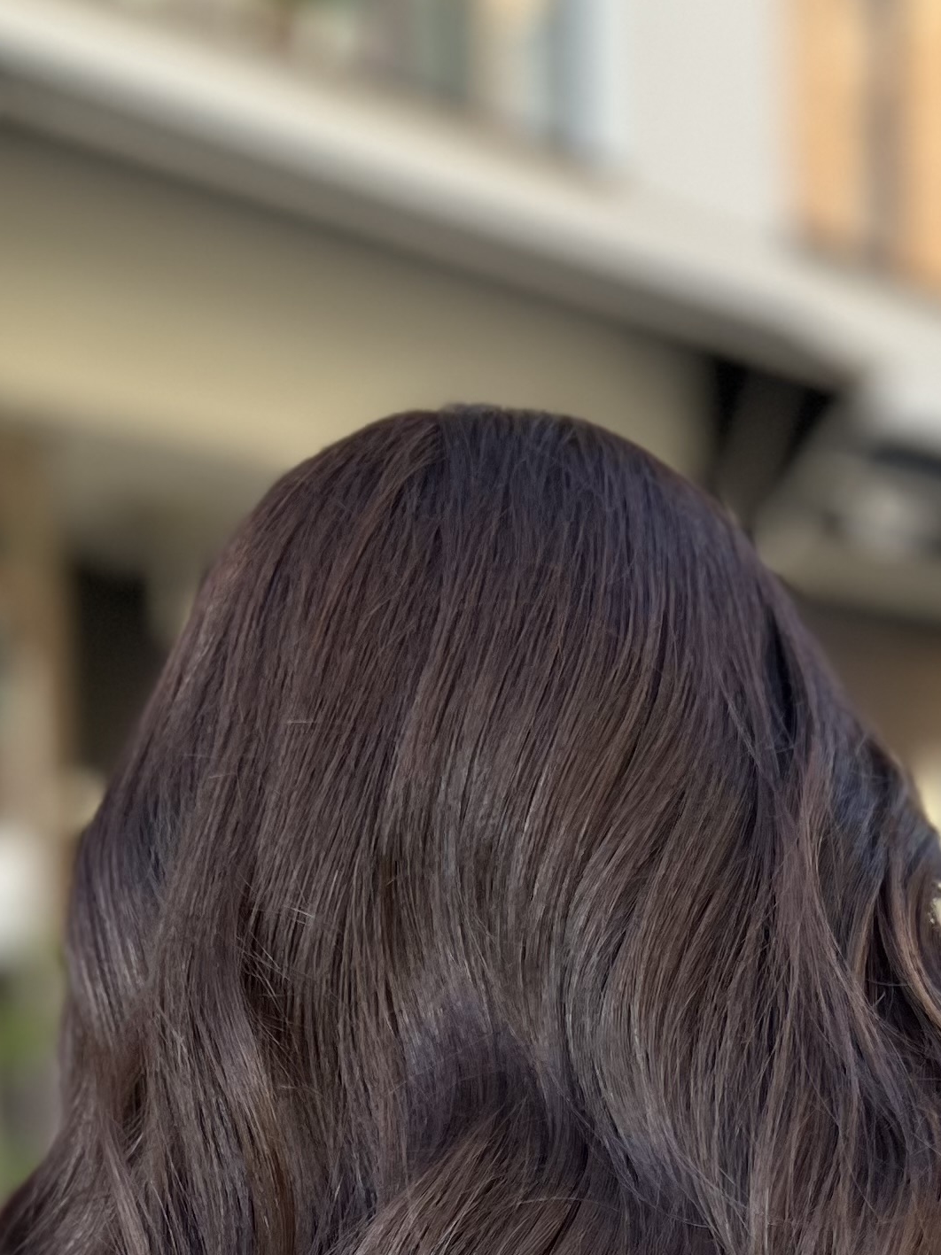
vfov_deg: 23.9
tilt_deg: -7.8
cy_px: 1513
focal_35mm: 74
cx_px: 514
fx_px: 2683
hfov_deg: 19.9
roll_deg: +1.7
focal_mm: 5.7
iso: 40
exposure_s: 1/240
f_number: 1.5
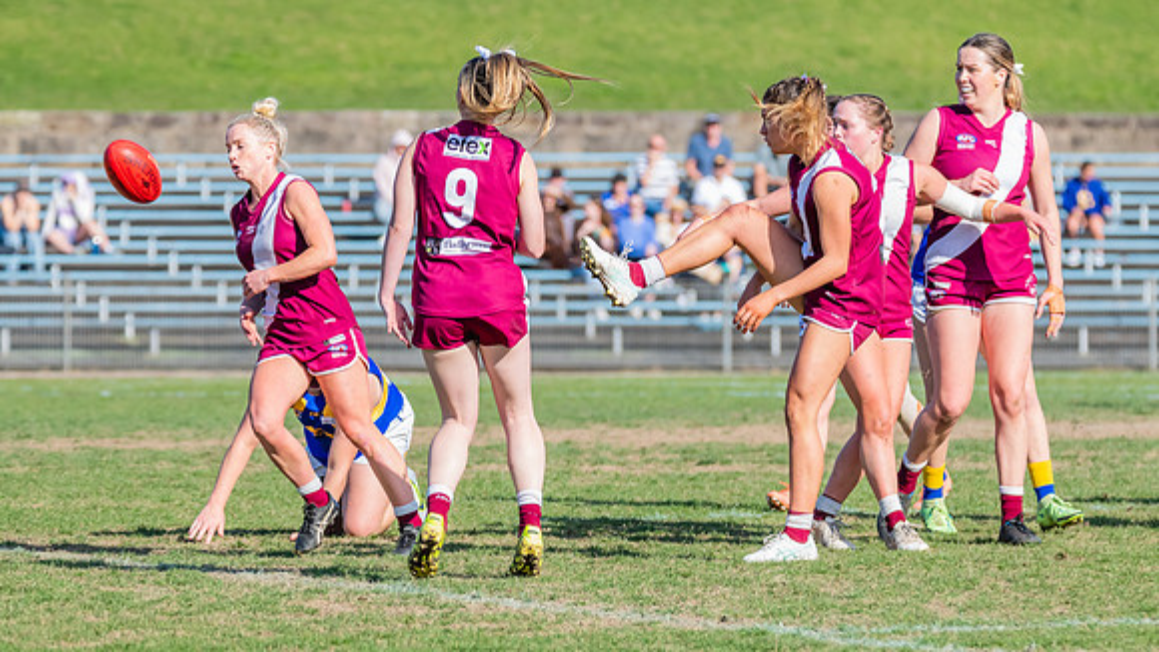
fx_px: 12116
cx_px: 663
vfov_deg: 3.1
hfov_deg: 5.5
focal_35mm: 394
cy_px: 323
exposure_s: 1/1600
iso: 800
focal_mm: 300
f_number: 8
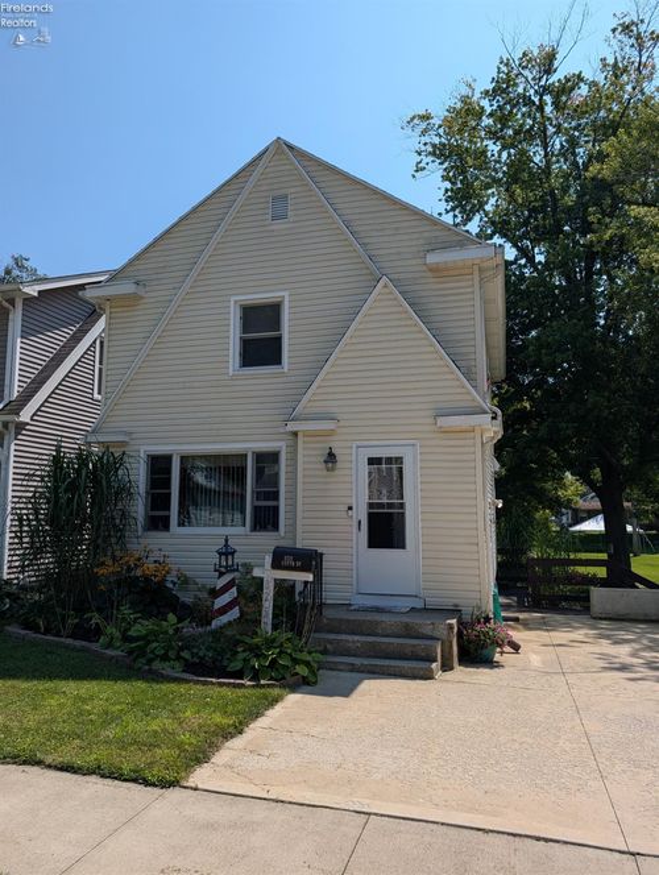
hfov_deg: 56.9
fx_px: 608
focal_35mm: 24
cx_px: 330
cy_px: 438
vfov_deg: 71.5
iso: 22
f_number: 1.68
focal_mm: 6.9
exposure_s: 1/1488
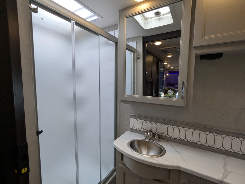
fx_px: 113
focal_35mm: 16
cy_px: 92
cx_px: 122
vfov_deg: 78.2
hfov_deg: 94.4
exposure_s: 1/525
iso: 241
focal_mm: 2.35
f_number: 2.2
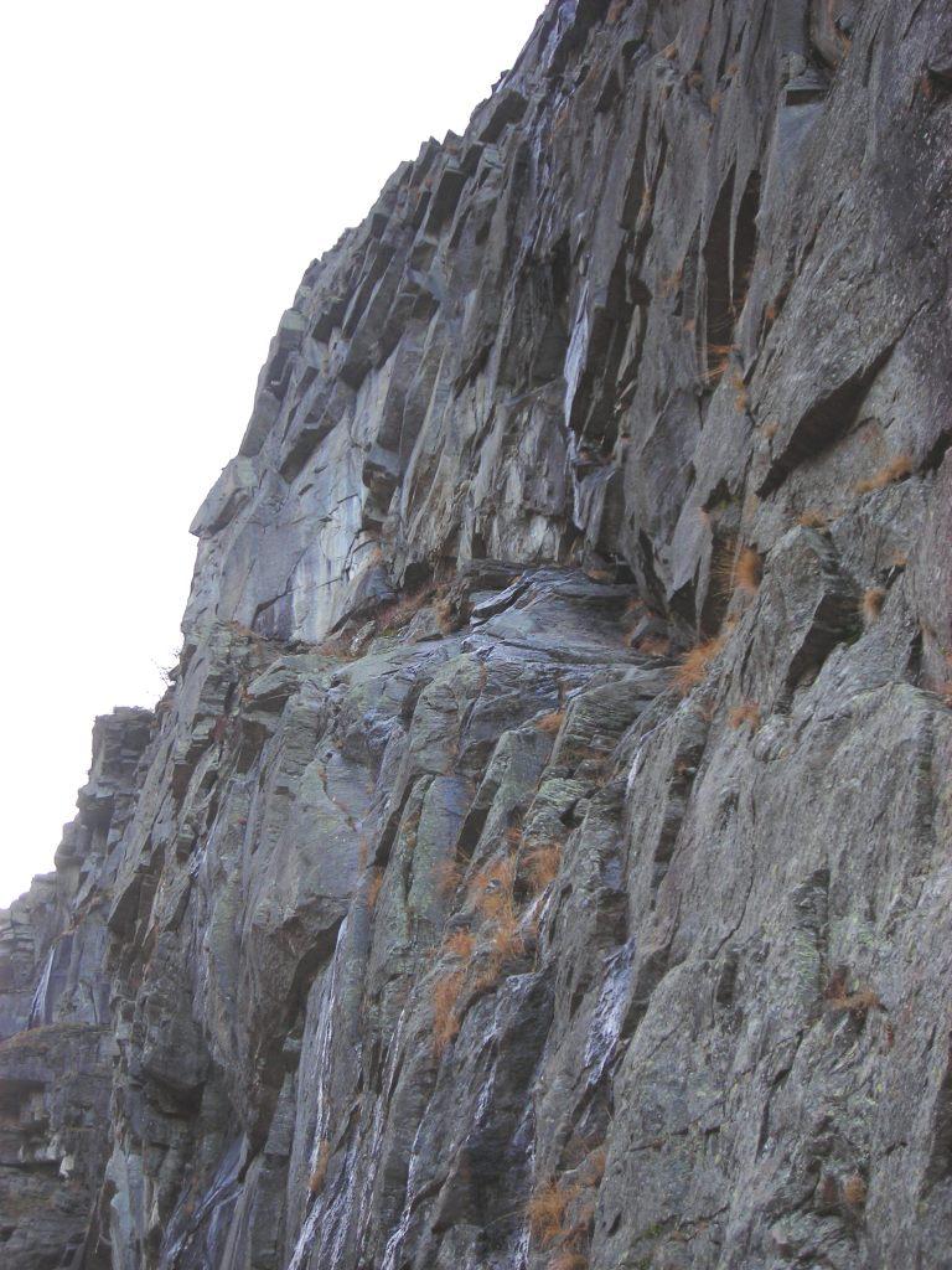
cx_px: 476
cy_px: 635
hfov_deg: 30.9
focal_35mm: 47
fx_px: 1723
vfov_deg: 40.4
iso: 50
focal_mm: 7.8
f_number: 3.4
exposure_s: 1/41
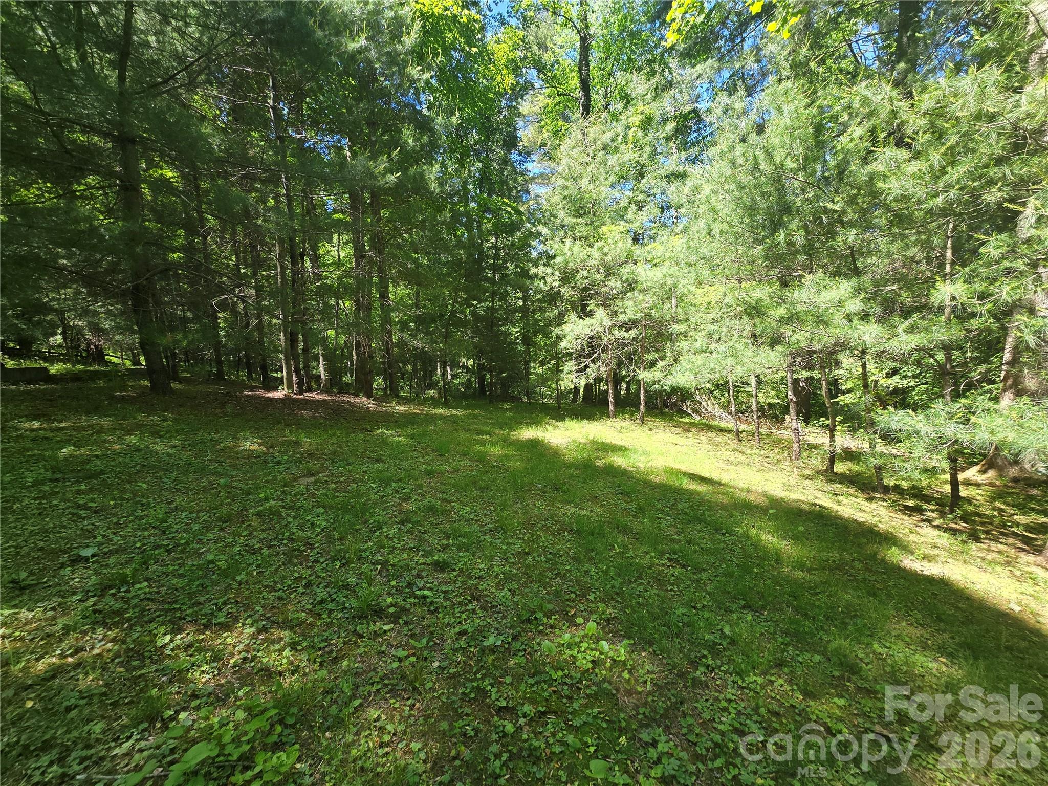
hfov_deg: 106.2
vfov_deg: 89.9
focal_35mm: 13
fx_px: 394
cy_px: 393
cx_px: 524
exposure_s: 1/241
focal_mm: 2.2
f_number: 2.2
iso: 50
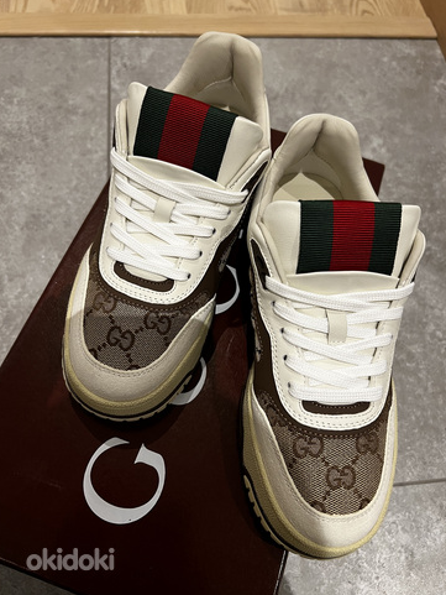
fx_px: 464
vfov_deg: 65.3
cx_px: 223
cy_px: 293
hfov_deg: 51.4
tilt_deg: -63.6
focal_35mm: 27
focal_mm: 5.7
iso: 160
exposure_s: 1/60
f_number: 1.5
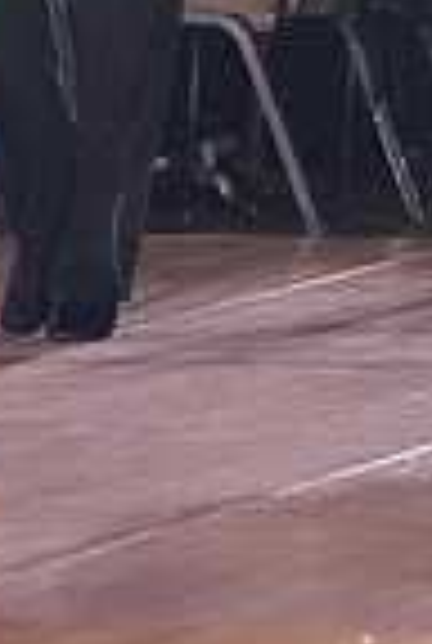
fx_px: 7254
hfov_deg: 3.4
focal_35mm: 405
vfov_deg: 5.0
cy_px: -266
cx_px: 443
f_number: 4
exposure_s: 1/400
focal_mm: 100
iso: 2000
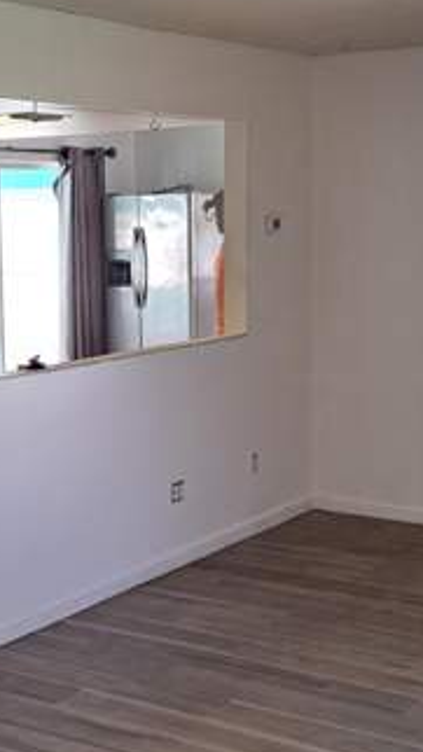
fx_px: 1297
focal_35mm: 65
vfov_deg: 32.4
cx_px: 75
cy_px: 364
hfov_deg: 18.3
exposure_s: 1/60
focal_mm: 5.23
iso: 200
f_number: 1.8
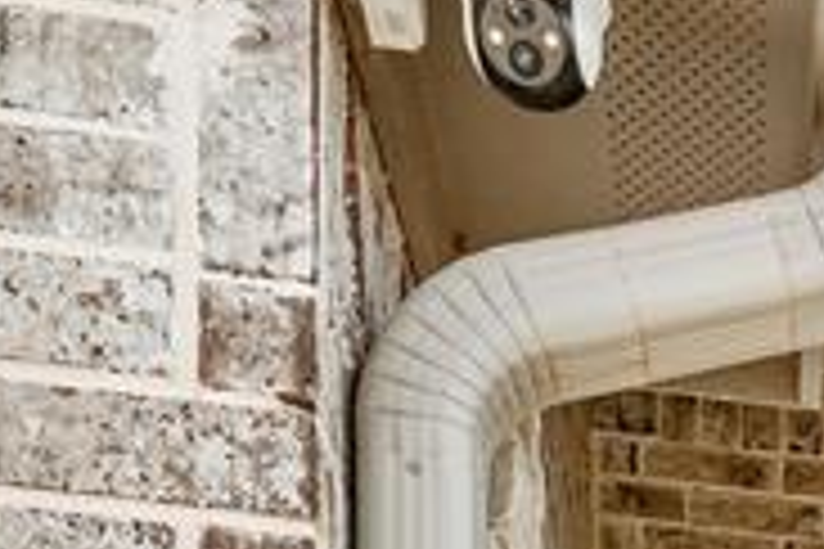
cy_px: 1508
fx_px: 2174
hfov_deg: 18.1
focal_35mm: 95
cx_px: 1378
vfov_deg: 10.9
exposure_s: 1/500
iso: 800
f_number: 8
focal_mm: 17
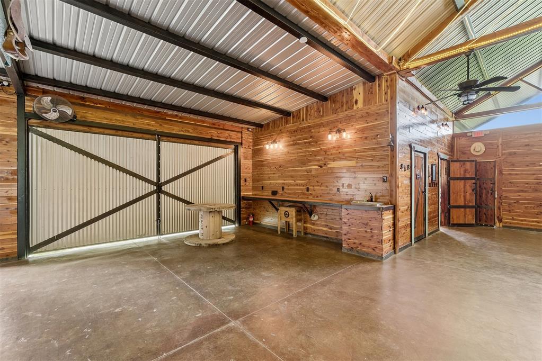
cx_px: 271
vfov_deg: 77.3
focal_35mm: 15
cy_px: 180
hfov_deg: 100.4
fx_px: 226
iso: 200
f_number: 6.3
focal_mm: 10
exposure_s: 1/20
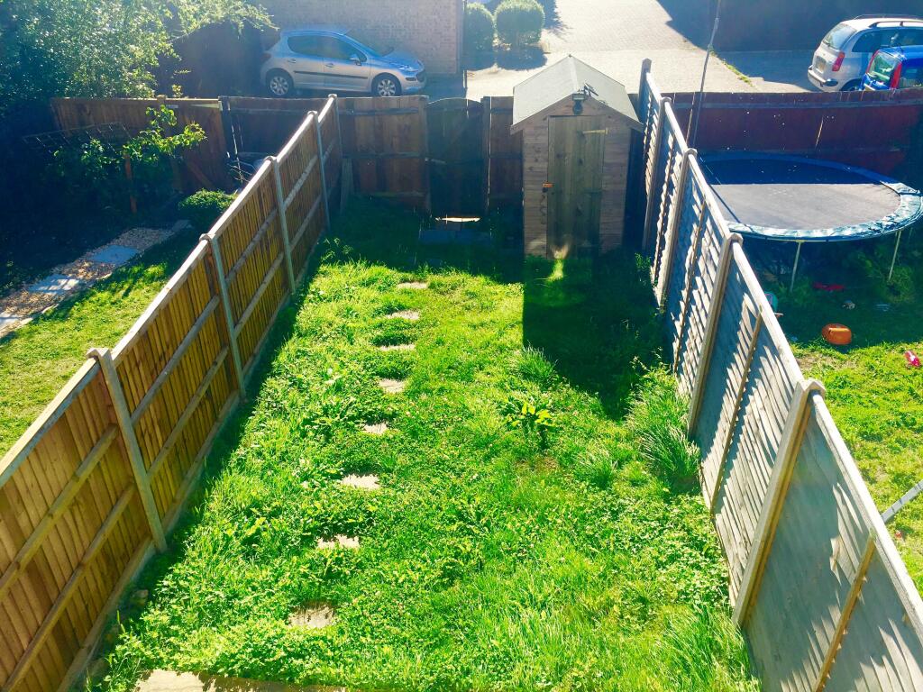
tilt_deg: -33.1
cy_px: 346
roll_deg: +0.4
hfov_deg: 61.7
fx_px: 773
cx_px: 462
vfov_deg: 48.2
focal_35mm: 29
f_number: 2.2
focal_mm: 4.15
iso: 25
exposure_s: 1/754
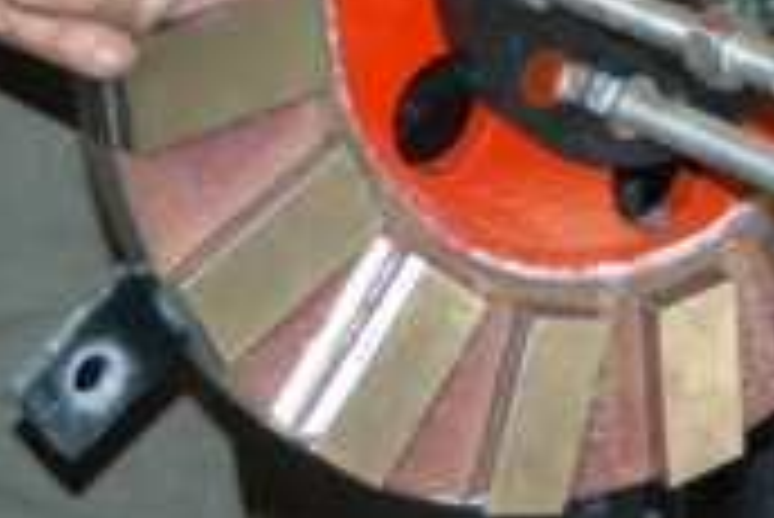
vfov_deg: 11.6
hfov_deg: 17.2
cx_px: 706
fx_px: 2518
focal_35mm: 117
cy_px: -38
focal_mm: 28
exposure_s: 1/60
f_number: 3.5
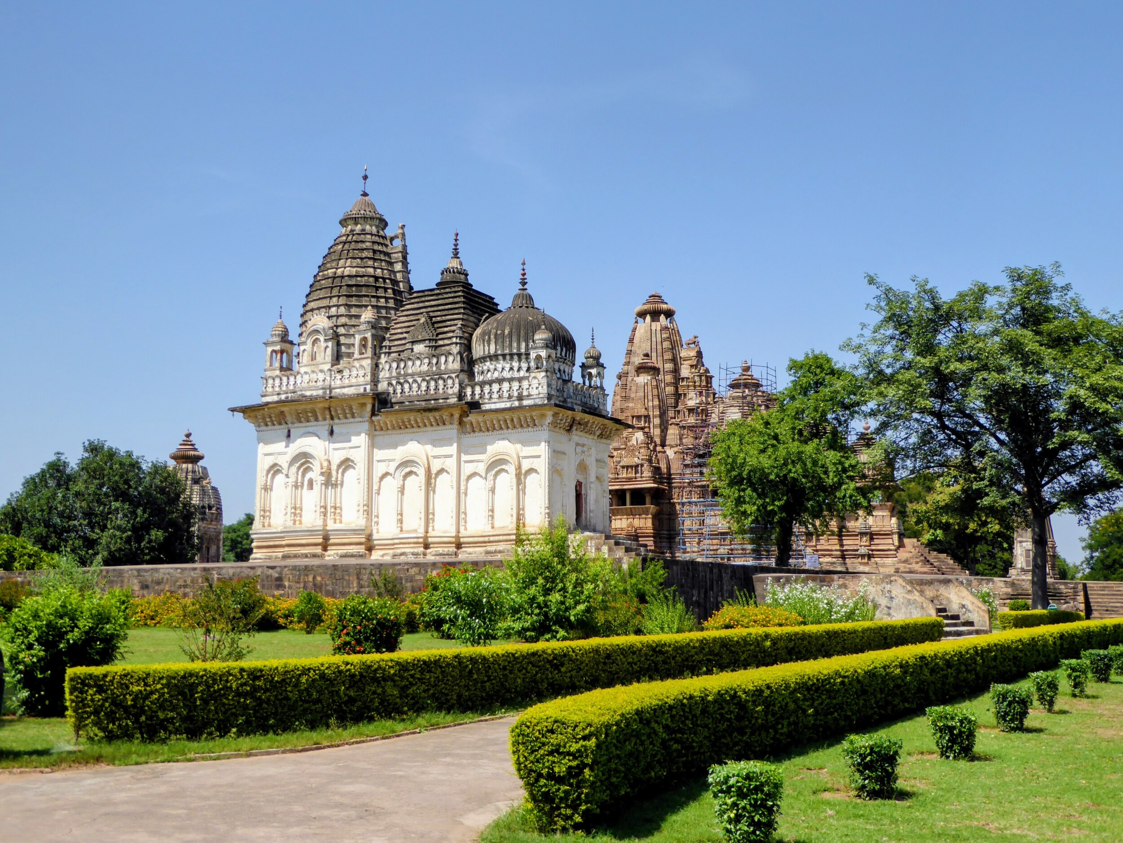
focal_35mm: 39
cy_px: 422
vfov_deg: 36.8
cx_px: 562
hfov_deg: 47.9
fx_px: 1265
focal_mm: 6.7
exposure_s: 1/800
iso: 80
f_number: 3.7
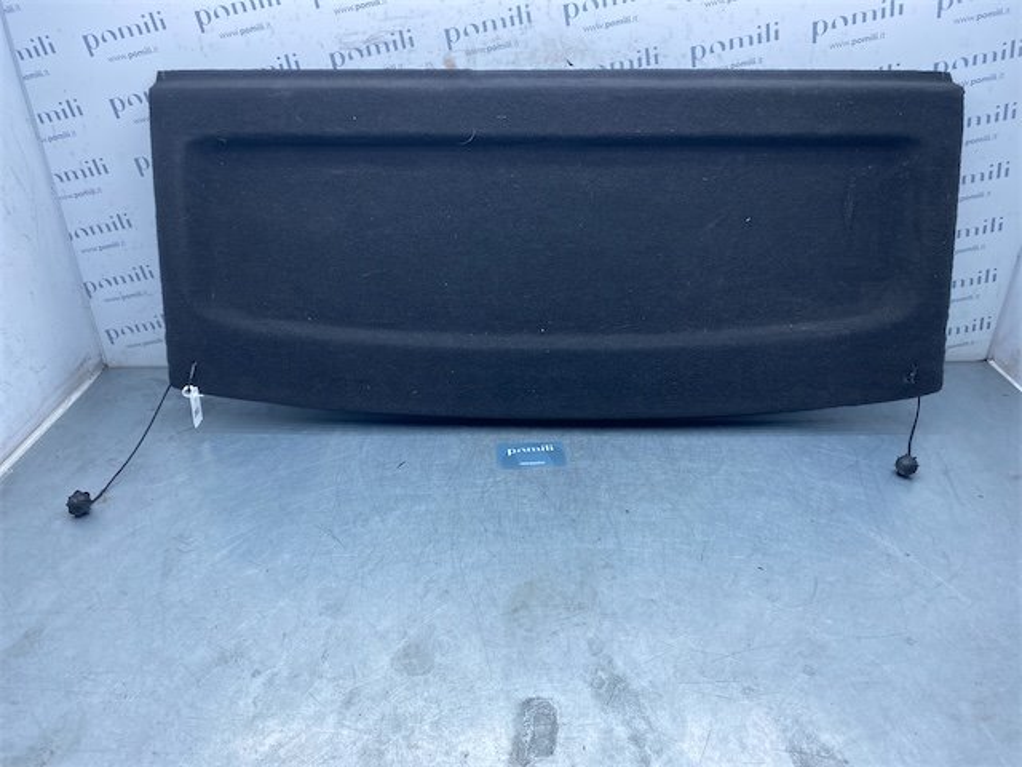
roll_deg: +1.1
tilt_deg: -31.1
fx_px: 768
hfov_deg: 67.3
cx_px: 511
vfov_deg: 53.1
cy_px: 384
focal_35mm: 26
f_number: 1.8
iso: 32
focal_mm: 4.25
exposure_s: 1/483
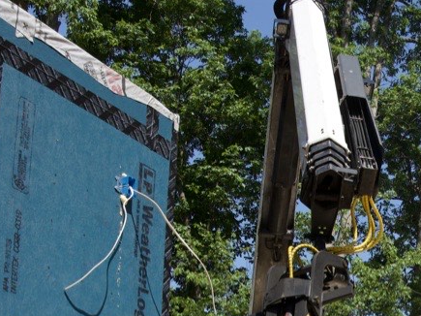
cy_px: 454
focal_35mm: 99
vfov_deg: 14.1
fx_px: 1204
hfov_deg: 18.9
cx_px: 487
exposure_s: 1/500
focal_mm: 28
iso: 800
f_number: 10
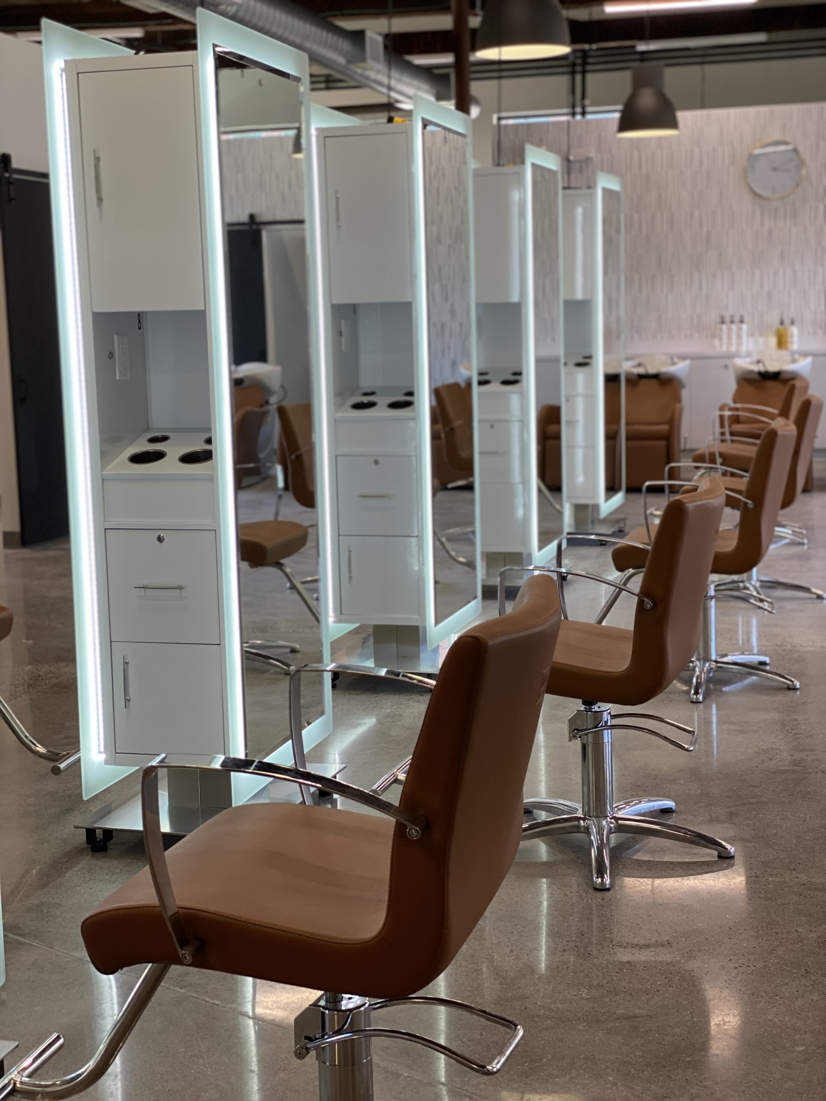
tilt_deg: -6.8
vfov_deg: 36.8
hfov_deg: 28.0
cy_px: 550
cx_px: 413
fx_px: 1654
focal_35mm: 52
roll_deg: +0.7
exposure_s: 1/120
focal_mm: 6
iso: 80
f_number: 2
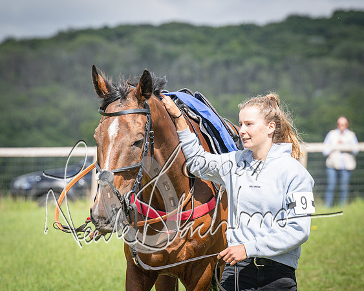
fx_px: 2809
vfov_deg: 5.9
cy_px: 122
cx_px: 178
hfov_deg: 7.4
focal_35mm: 261
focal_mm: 125
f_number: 4
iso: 400
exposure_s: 1/3200
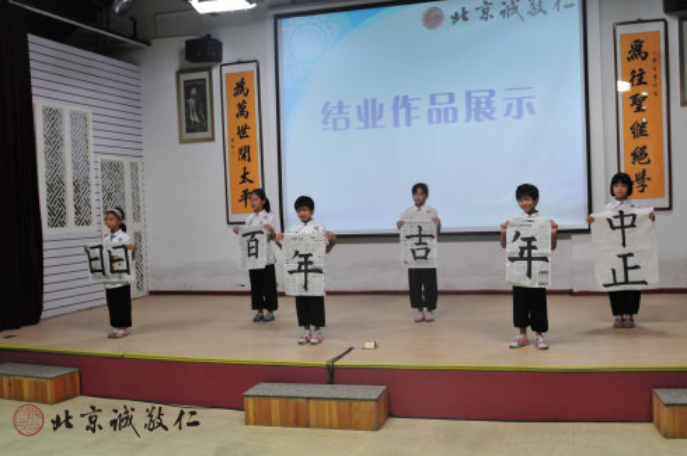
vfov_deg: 36.8
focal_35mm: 36
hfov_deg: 53.2
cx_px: 344
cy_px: 228
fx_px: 686
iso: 500
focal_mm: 24
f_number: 4
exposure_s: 1/60
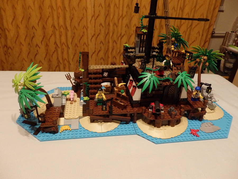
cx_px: 119
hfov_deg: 69.4
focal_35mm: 25
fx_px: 172
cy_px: 90
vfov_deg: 54.9
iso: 640
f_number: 3
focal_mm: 4.5
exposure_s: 1/30
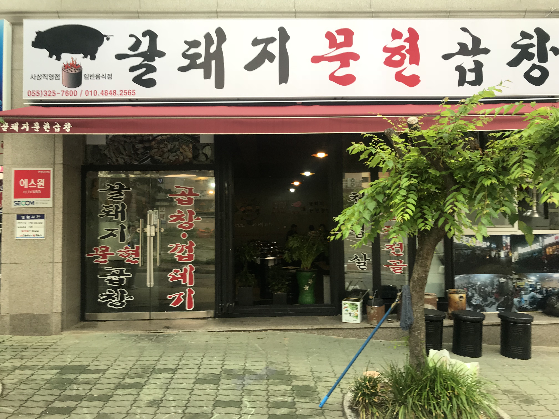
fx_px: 452
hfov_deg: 63.4
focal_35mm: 28
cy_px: 210
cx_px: 280
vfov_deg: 49.7
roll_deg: +0.9
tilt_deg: +2.9
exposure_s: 1/60
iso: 25
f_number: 1.8
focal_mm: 3.99
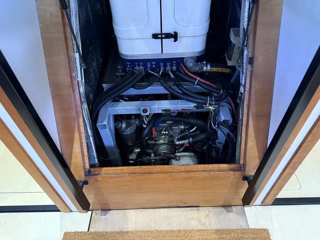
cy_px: 120
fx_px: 222
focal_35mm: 24
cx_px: 160
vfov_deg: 56.8
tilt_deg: -45.8
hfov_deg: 71.6
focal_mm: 6.76
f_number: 1.78
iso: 640
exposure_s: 1/60
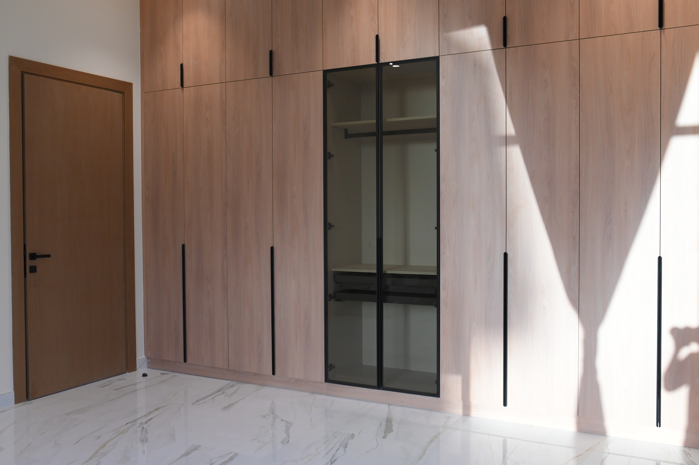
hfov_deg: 54.5
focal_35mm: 35
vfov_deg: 37.8
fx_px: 679
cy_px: 232
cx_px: 350
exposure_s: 1/500
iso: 1600
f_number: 4.5
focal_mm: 35
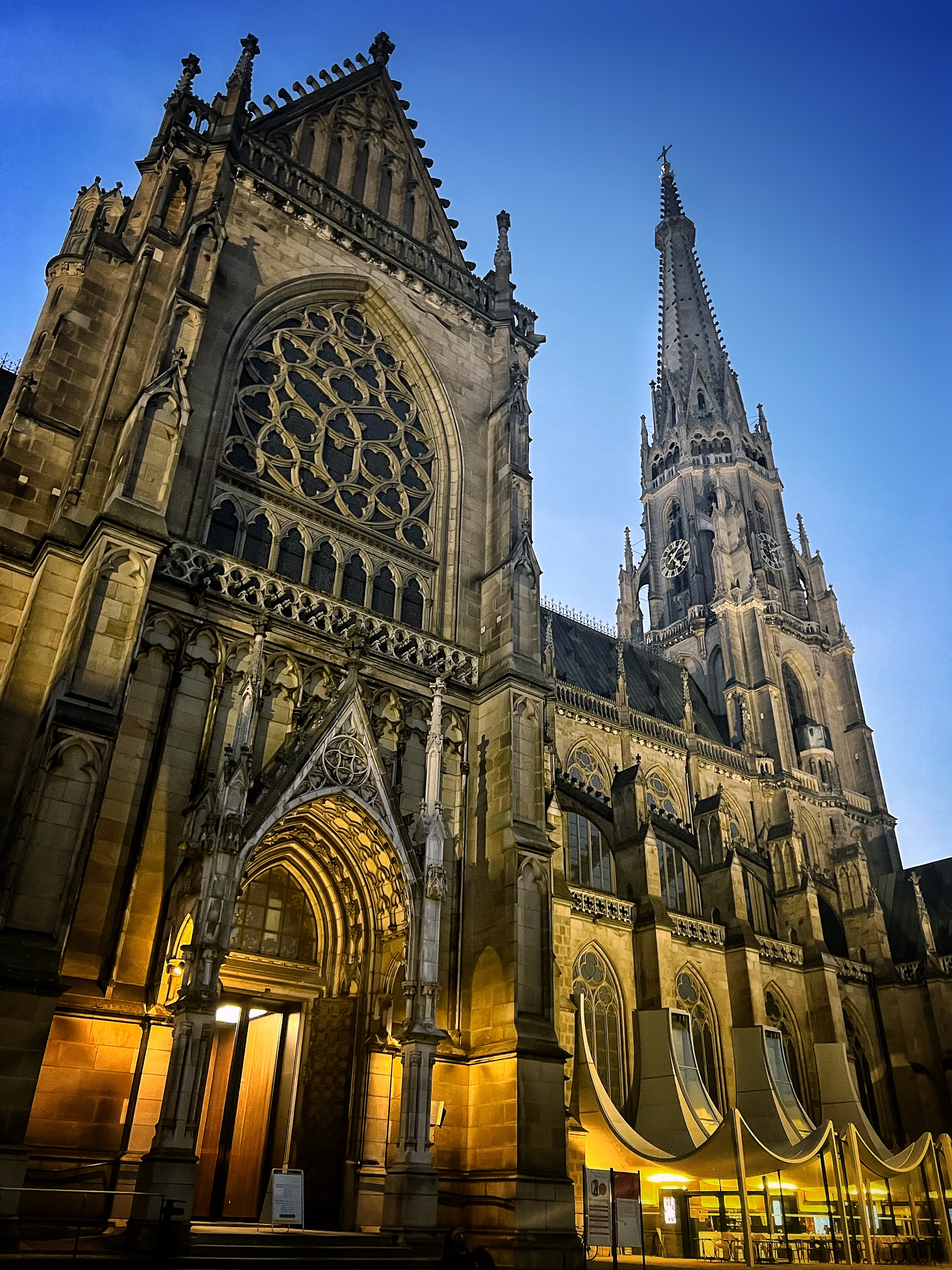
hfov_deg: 53.1
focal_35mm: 26
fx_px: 953
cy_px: 635
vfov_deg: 67.3
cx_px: 476
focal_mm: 5.7
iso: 640
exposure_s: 1/33
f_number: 1.5
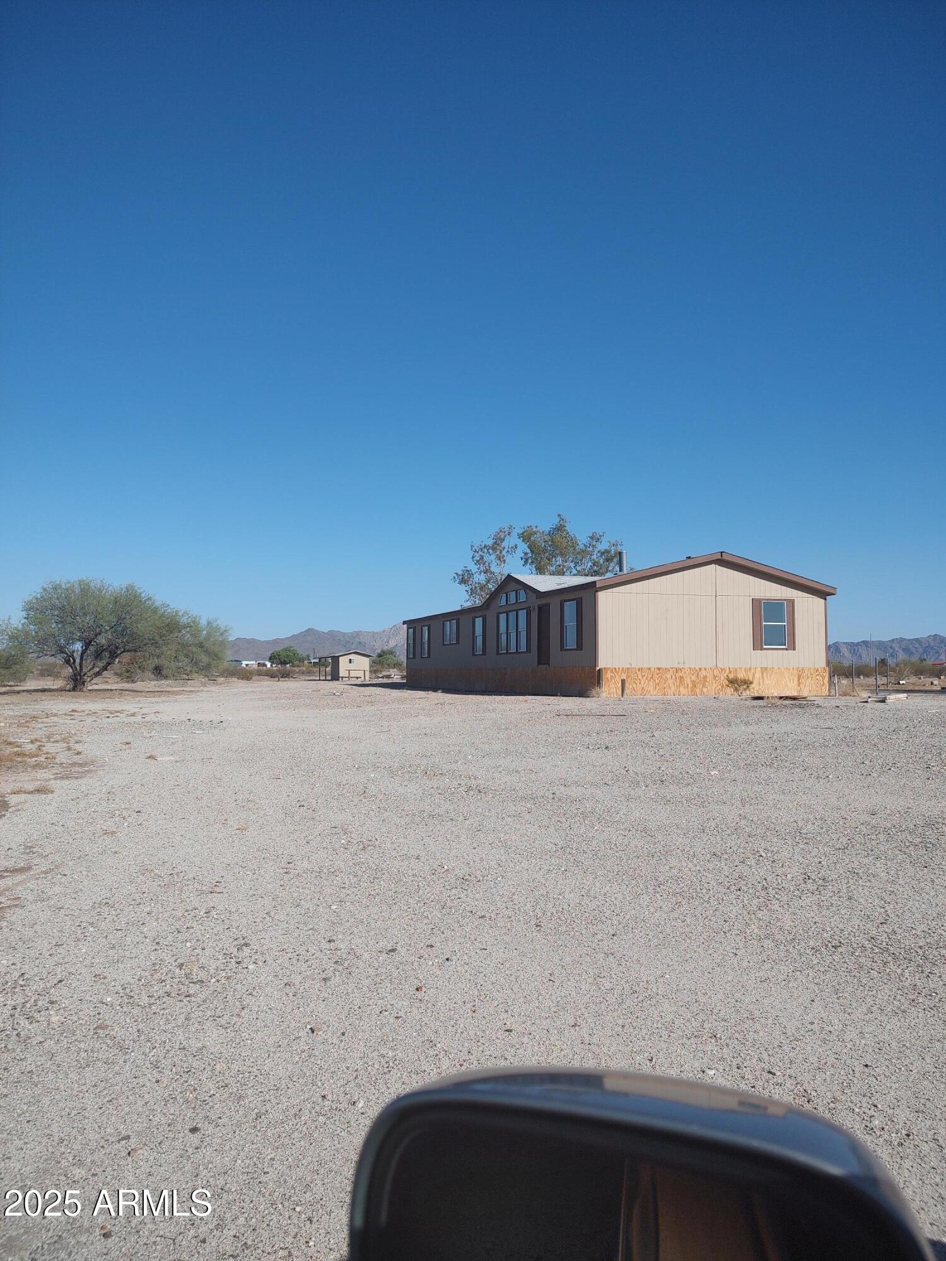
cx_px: 473
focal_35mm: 24
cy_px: 630
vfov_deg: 71.6
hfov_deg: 56.8
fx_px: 875
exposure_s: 1/886
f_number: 1.9
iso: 100
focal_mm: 5.88
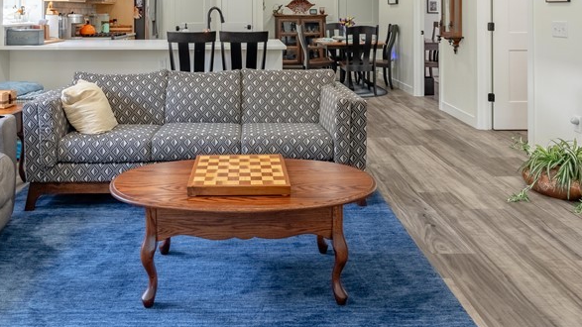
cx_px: 249
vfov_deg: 34.6
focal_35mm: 31
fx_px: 478
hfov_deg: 62.3
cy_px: 7
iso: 500
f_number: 5.6
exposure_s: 1/160
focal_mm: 16
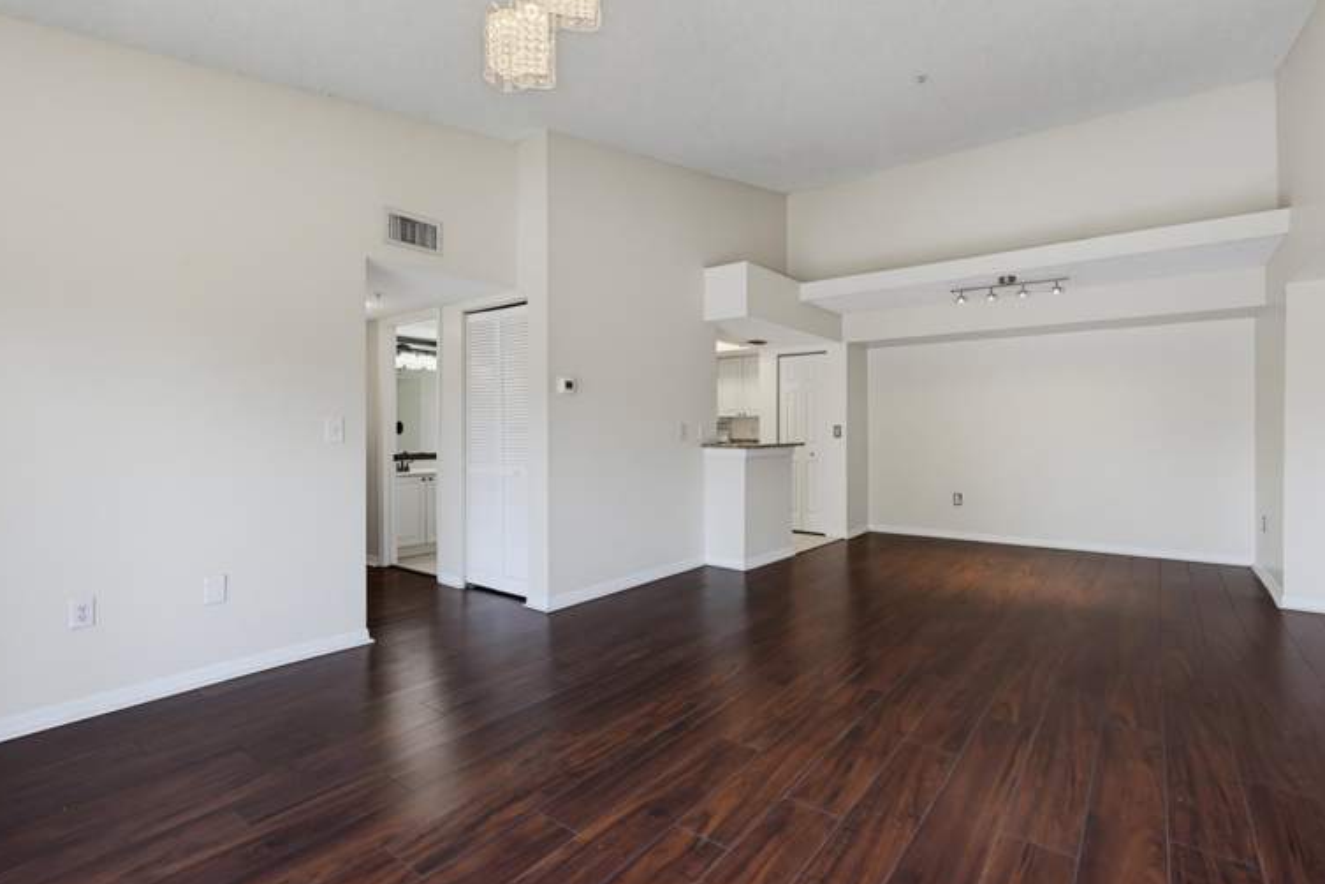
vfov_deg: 70.4
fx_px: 626
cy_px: 439
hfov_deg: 93.2
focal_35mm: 17
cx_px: 683
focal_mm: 16
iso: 800
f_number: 4.5
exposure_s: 1/80
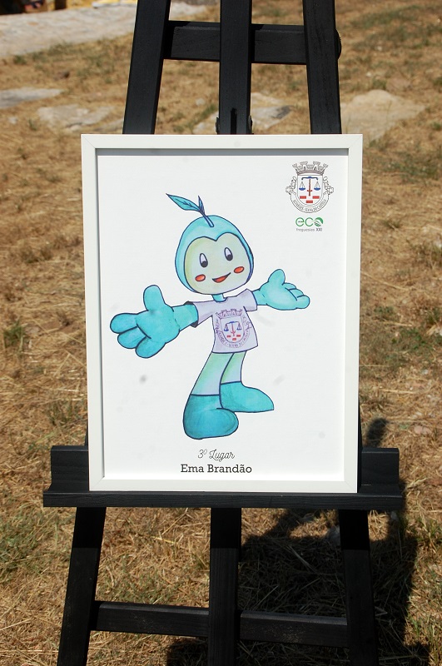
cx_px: 221
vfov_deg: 35.1
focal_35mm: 57
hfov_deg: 23.7
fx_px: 1053
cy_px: 333
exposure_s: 1/640
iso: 200
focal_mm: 38
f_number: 13
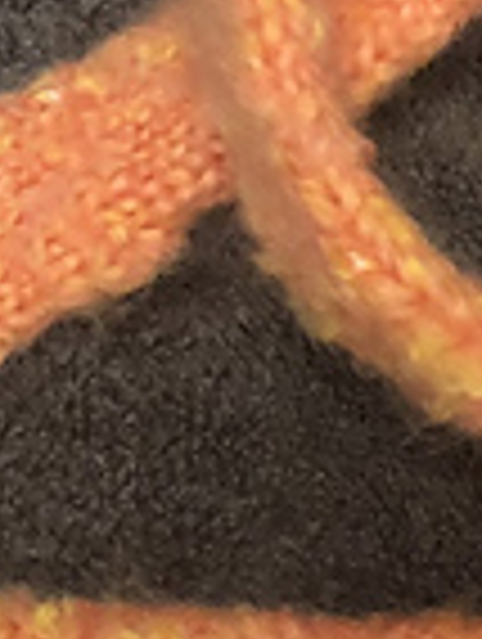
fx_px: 2332
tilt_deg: -87.7
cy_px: 662
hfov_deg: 11.7
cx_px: 401
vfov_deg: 15.3
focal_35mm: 126
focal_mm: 3.99
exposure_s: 1/4
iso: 100
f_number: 1.8
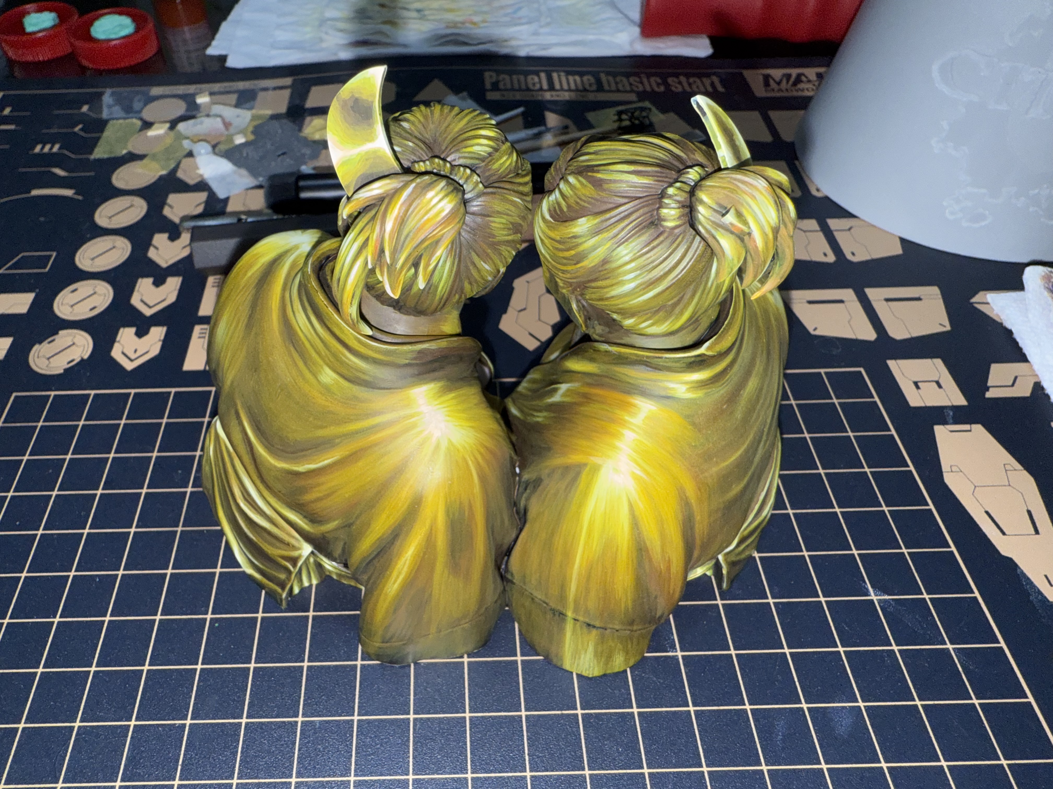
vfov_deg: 56.8
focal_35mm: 24
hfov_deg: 71.6
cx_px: 526
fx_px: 730
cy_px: 394
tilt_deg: -49.8
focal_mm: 2.22
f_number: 2.2
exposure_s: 1/122
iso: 50
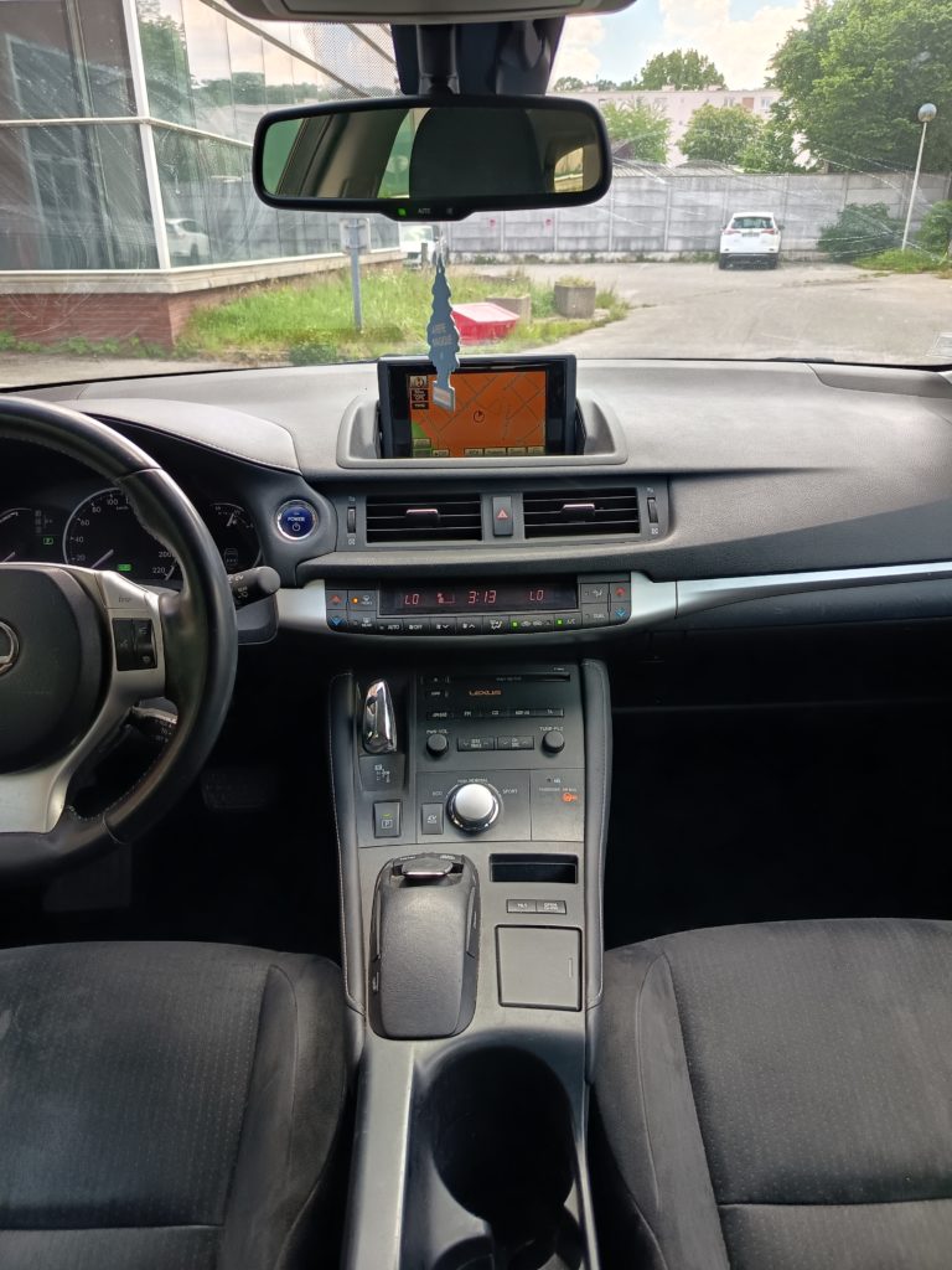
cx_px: 476
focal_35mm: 24
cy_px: 635
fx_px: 880
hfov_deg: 56.8
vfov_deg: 71.6
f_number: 1.7
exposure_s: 1/100
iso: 174
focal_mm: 5.27
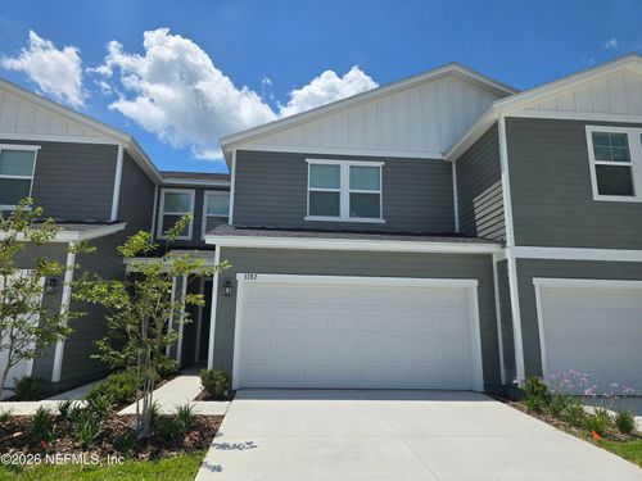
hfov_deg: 73.9
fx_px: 427
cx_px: 321
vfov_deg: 58.9
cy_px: 240
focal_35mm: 23
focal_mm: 6.3
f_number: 1.7
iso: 12
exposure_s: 1/1429
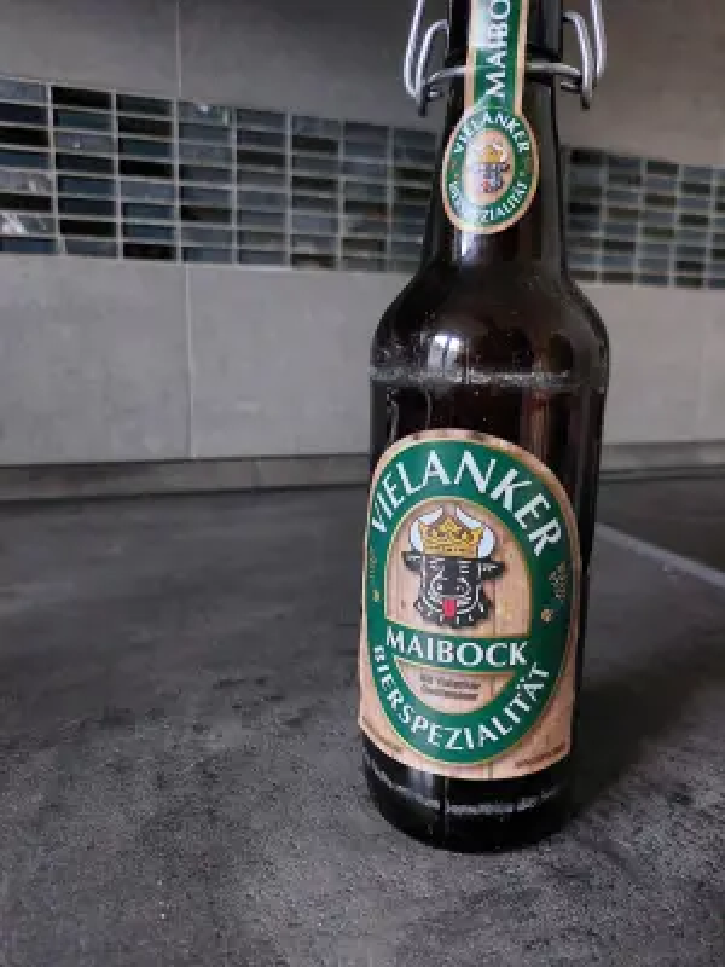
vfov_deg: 71.6
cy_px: 484
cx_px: 362
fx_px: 670
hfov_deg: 56.8
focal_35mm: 24
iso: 250
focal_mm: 5.23
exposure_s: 1/50
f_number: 1.8
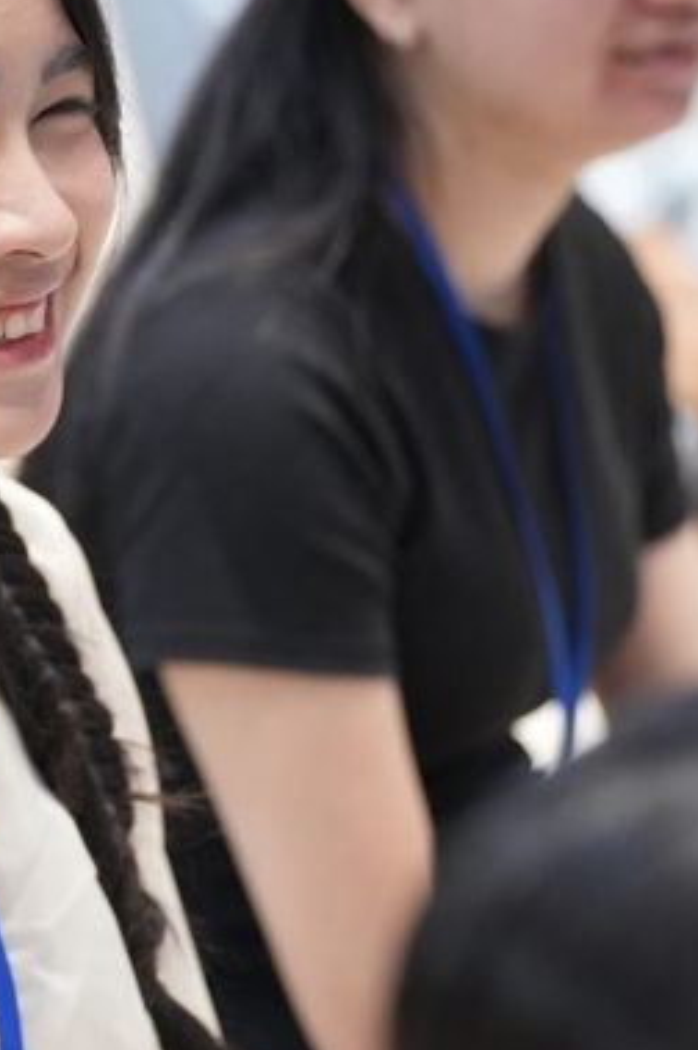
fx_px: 7429
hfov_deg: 5.4
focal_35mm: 255
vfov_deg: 8.1
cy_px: 508
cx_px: -114
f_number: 2.8
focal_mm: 99
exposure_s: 1/250
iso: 4000
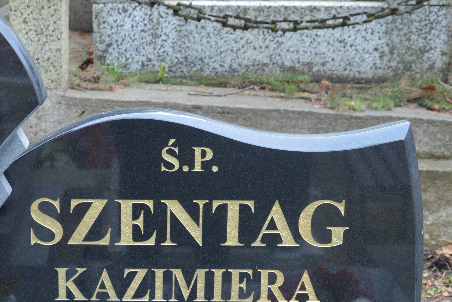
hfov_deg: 21.8
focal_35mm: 93
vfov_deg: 14.5
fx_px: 1171
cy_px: 268
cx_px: 148
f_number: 4
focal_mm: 25
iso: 400
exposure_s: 1/60
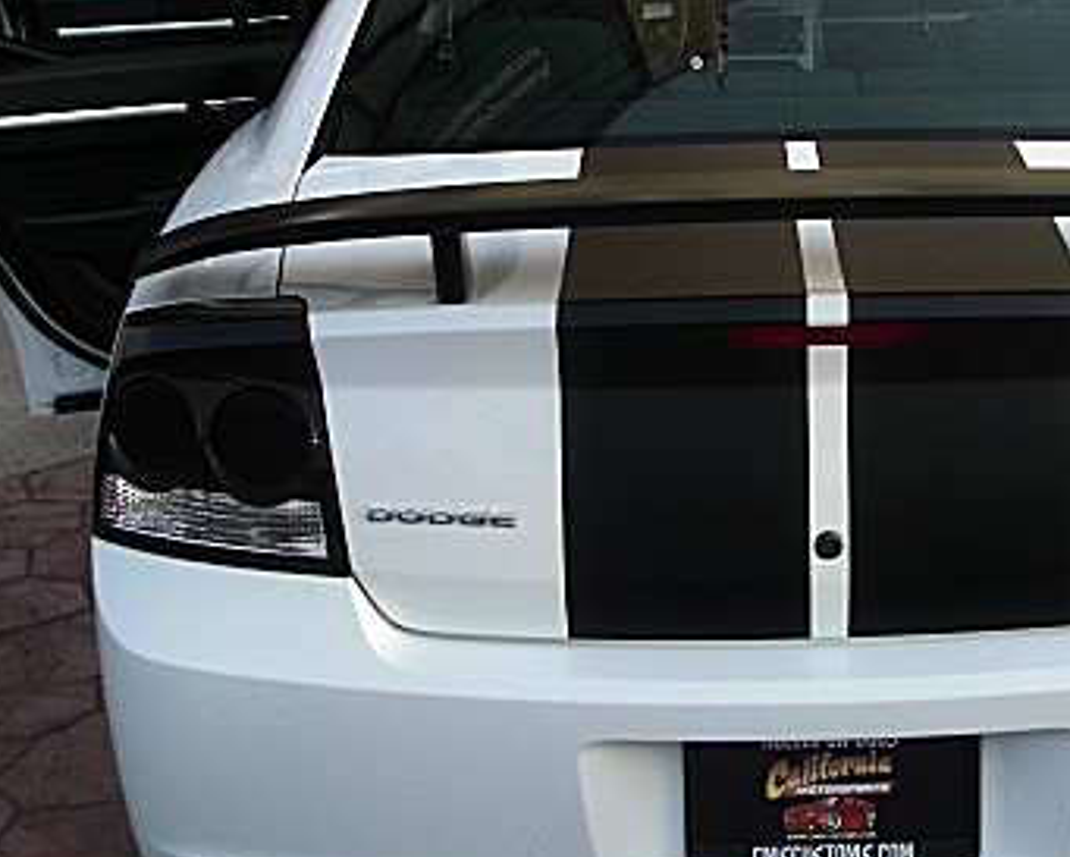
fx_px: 2091
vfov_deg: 23.0
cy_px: 248
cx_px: 778
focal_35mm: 66
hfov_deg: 28.4
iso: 50
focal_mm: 6.3
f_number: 2.8
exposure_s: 1/200
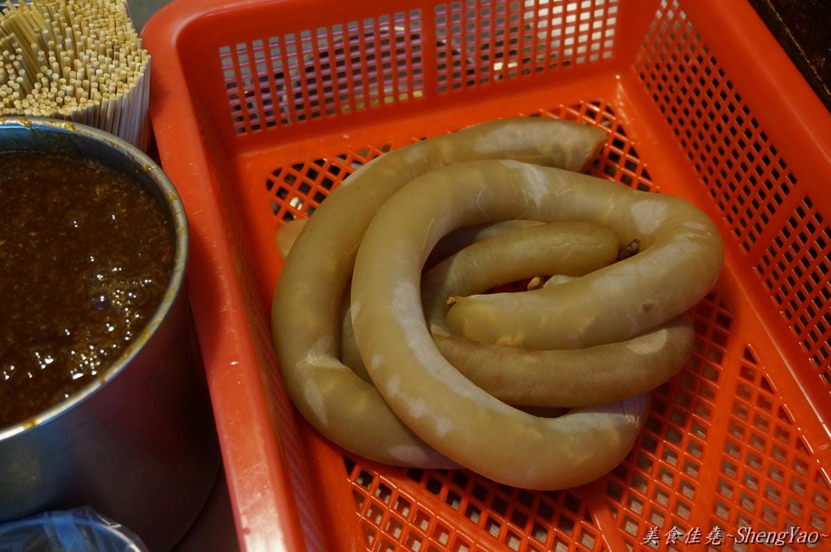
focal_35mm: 42
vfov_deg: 31.8
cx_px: 416
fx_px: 969
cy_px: 276
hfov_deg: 46.4
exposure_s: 1/60
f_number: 4.5
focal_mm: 28
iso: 2000
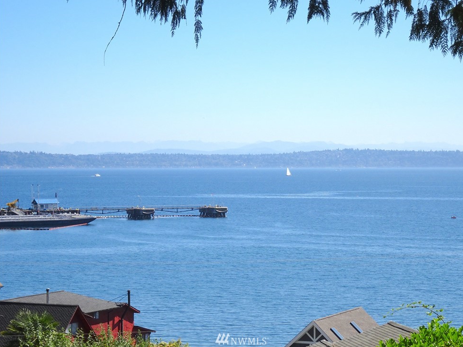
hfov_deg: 20.0
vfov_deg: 15.1
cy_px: 174
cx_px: 242
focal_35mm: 98
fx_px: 1311
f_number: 5
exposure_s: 1/500
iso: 80
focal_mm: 15.92
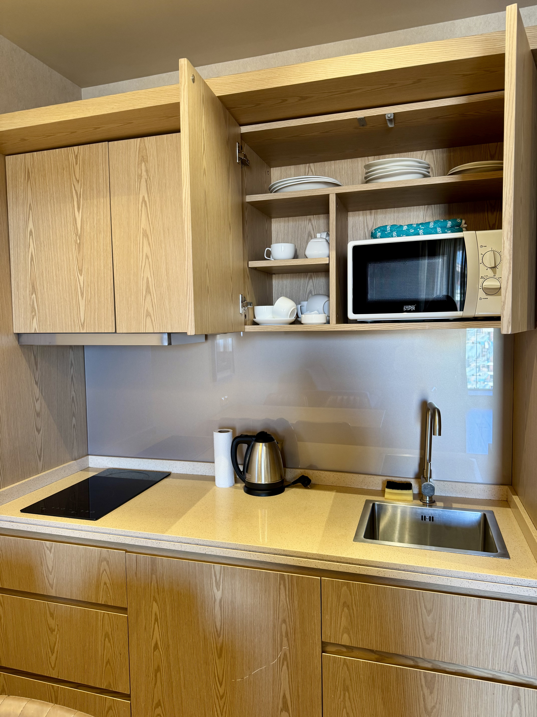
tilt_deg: -2.1
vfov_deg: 71.6
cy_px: 358
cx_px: 268
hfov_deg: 56.8
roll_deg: +0.5
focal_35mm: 24
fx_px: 496
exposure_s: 1/50
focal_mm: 6.76
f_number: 1.78
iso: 160
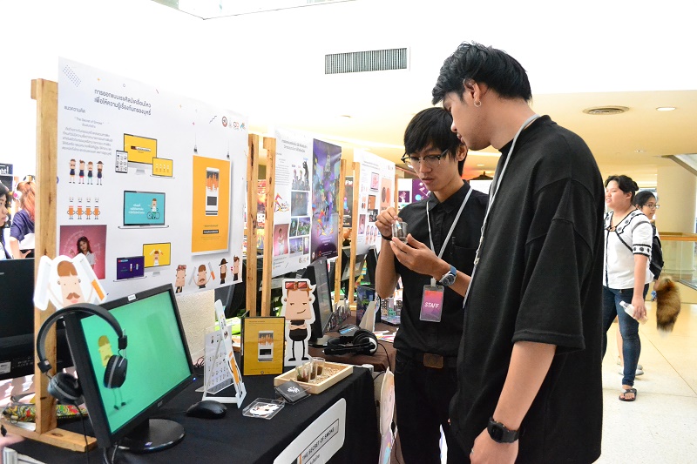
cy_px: 232
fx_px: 523
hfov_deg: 67.4
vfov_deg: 47.9
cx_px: 348
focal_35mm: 27
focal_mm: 18
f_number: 5
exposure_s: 1/100
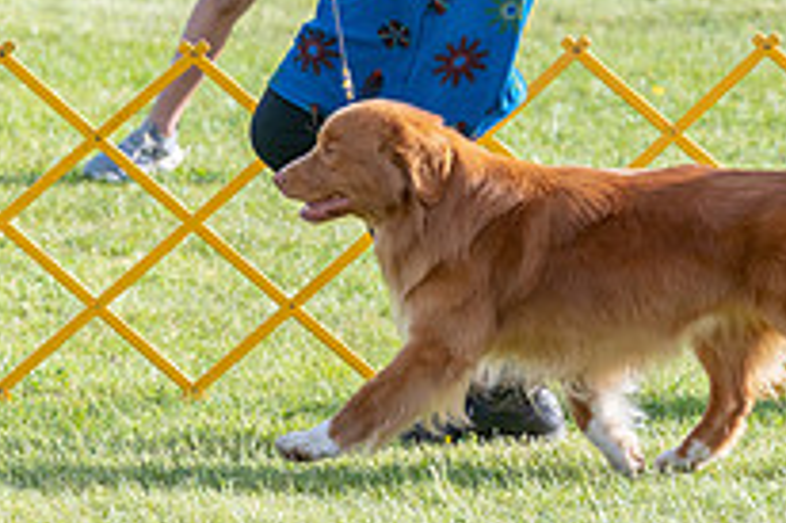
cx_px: 294
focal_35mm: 488
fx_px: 10646
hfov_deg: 4.2
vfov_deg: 2.8
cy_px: -101
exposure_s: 1/1250
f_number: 5.6
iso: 500
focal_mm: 173
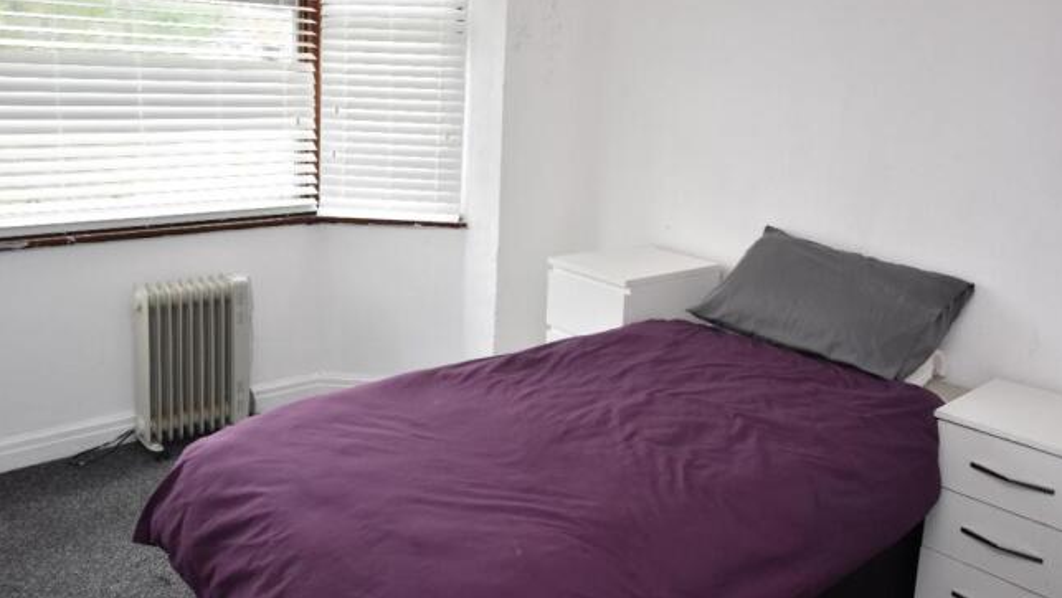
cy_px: 247
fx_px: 901
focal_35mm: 32
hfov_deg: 61.0
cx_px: 539
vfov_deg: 36.6
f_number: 5
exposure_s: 1/200
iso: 500
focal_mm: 20
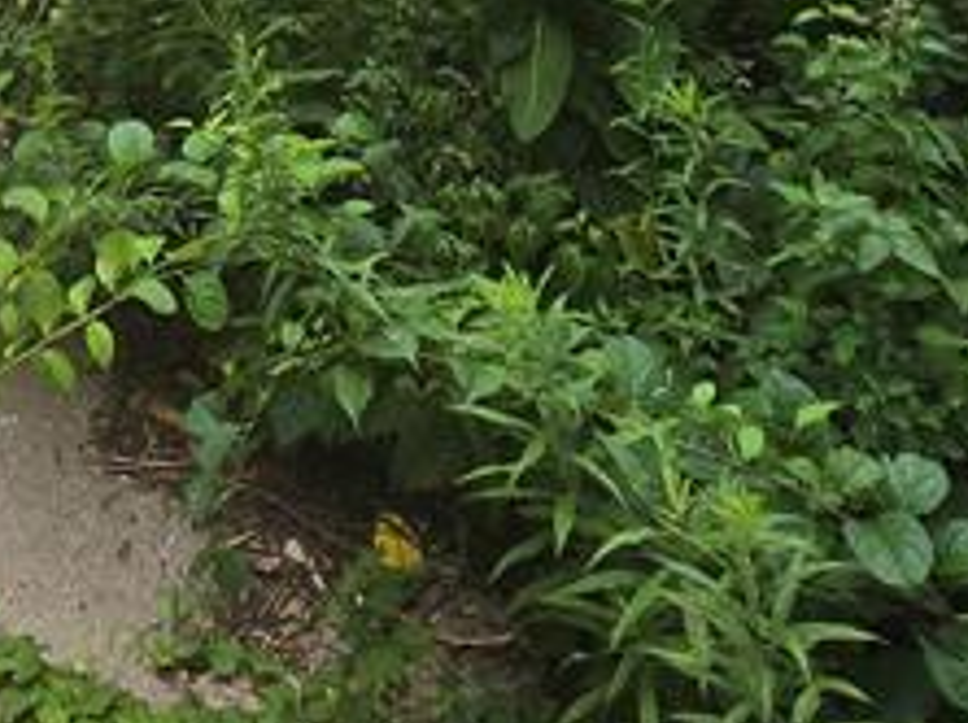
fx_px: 1676
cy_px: -497
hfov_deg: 30.7
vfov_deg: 19.6
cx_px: 87
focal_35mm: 60
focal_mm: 2.2
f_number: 2.2
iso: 100
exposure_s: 1/2204
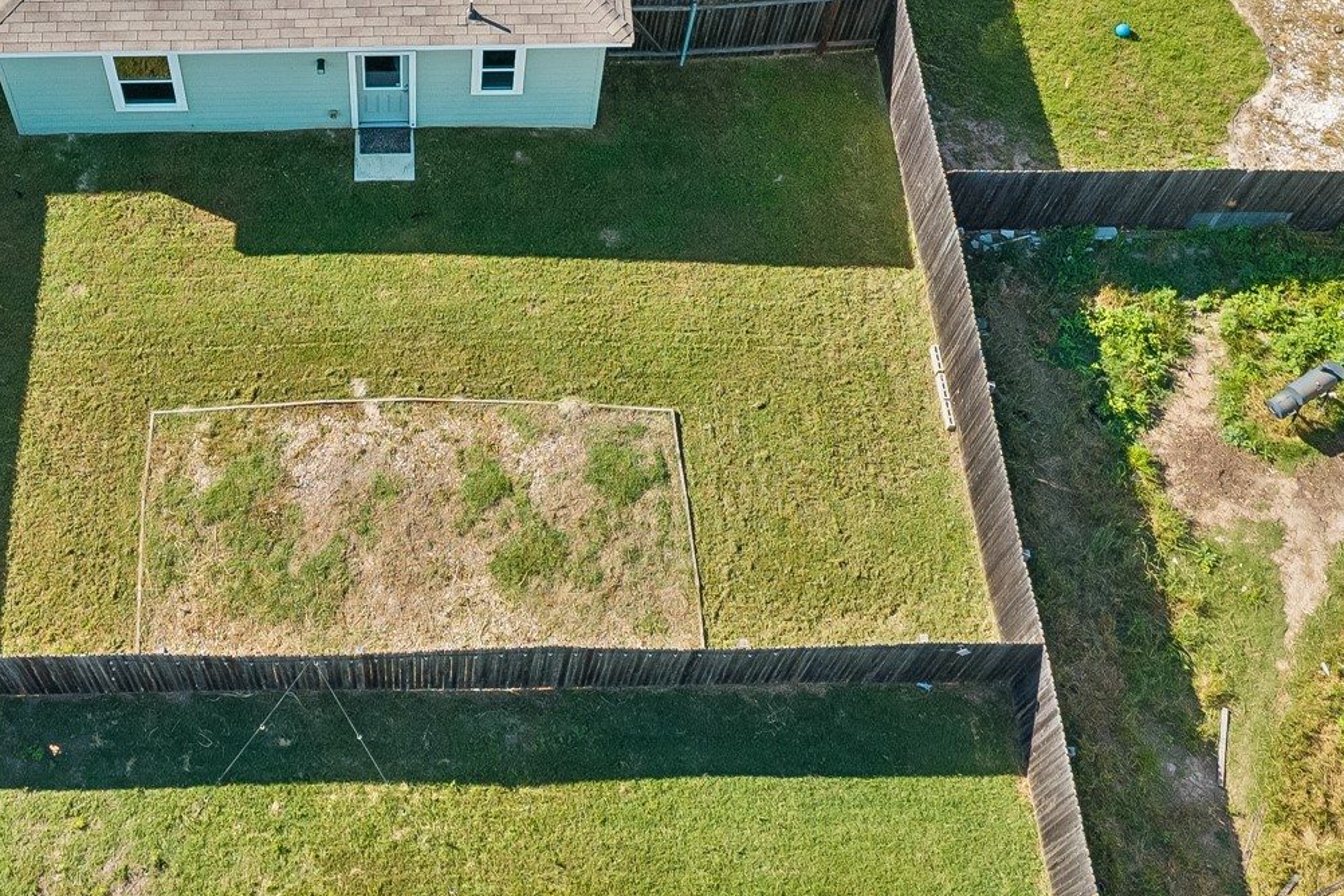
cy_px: -44
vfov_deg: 25.0
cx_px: 420
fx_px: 1904
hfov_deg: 38.3
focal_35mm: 51
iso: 210
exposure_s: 1/2000
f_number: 1.8
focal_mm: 8.7
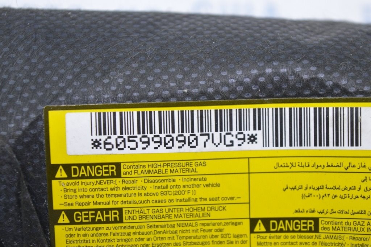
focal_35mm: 82
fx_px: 850
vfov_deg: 16.5
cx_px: 186
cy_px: 124
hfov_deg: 24.6
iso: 800
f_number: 5.6
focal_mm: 55
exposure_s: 1/30
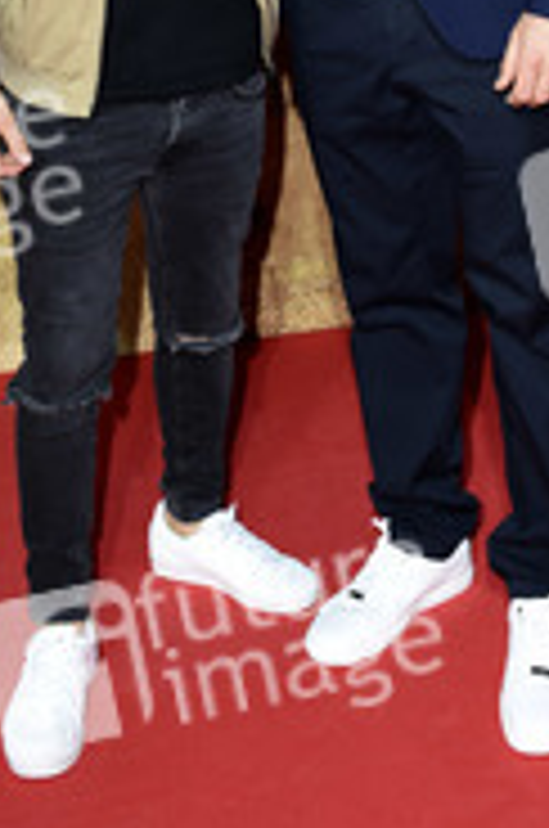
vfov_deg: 22.9
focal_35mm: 85
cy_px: -27
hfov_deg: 16.0
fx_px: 1952
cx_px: 342
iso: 500
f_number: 5.6
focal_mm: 26
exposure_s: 1/160
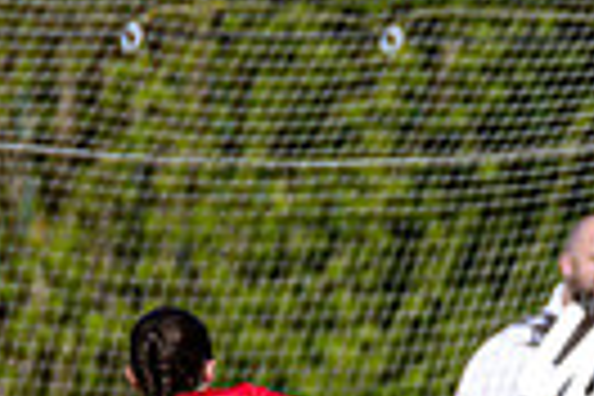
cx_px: 929
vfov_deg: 0.8
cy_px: 802
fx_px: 30061
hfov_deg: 1.1
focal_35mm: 1822
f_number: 2.8
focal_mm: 300
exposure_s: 1/4000
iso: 110
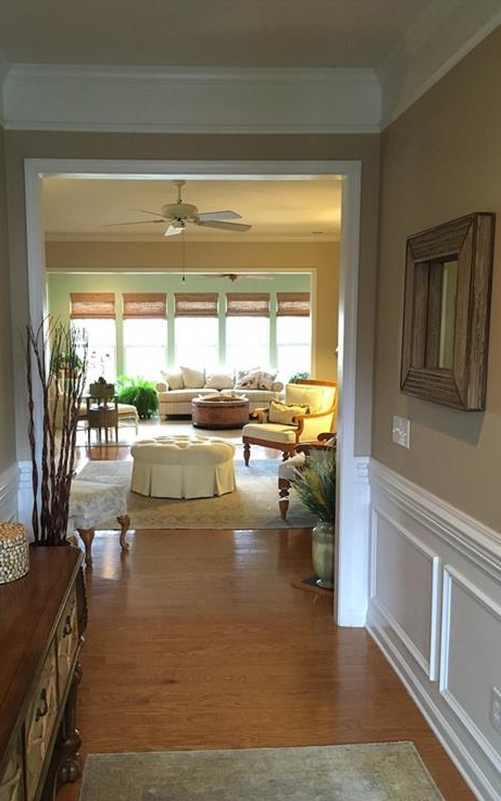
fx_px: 699
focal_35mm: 32
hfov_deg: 39.3
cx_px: 205
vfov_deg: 59.6
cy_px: 415
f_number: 2.2
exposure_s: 1/30
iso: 200
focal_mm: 4.15
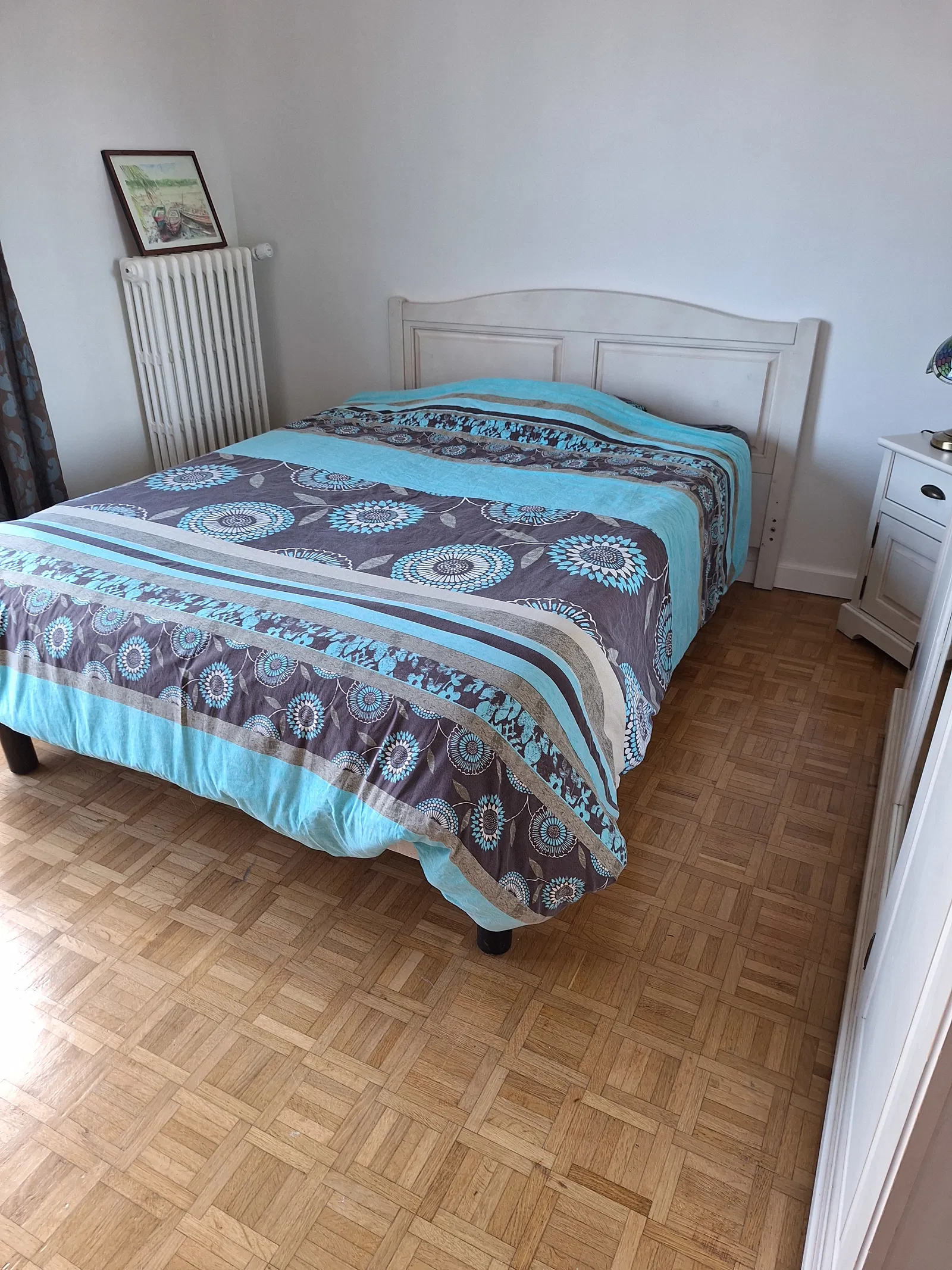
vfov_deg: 73.9
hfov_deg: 58.9
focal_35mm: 23
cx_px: 476
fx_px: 843
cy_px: 635
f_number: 1.8
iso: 64
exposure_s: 1/50
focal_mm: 5.54
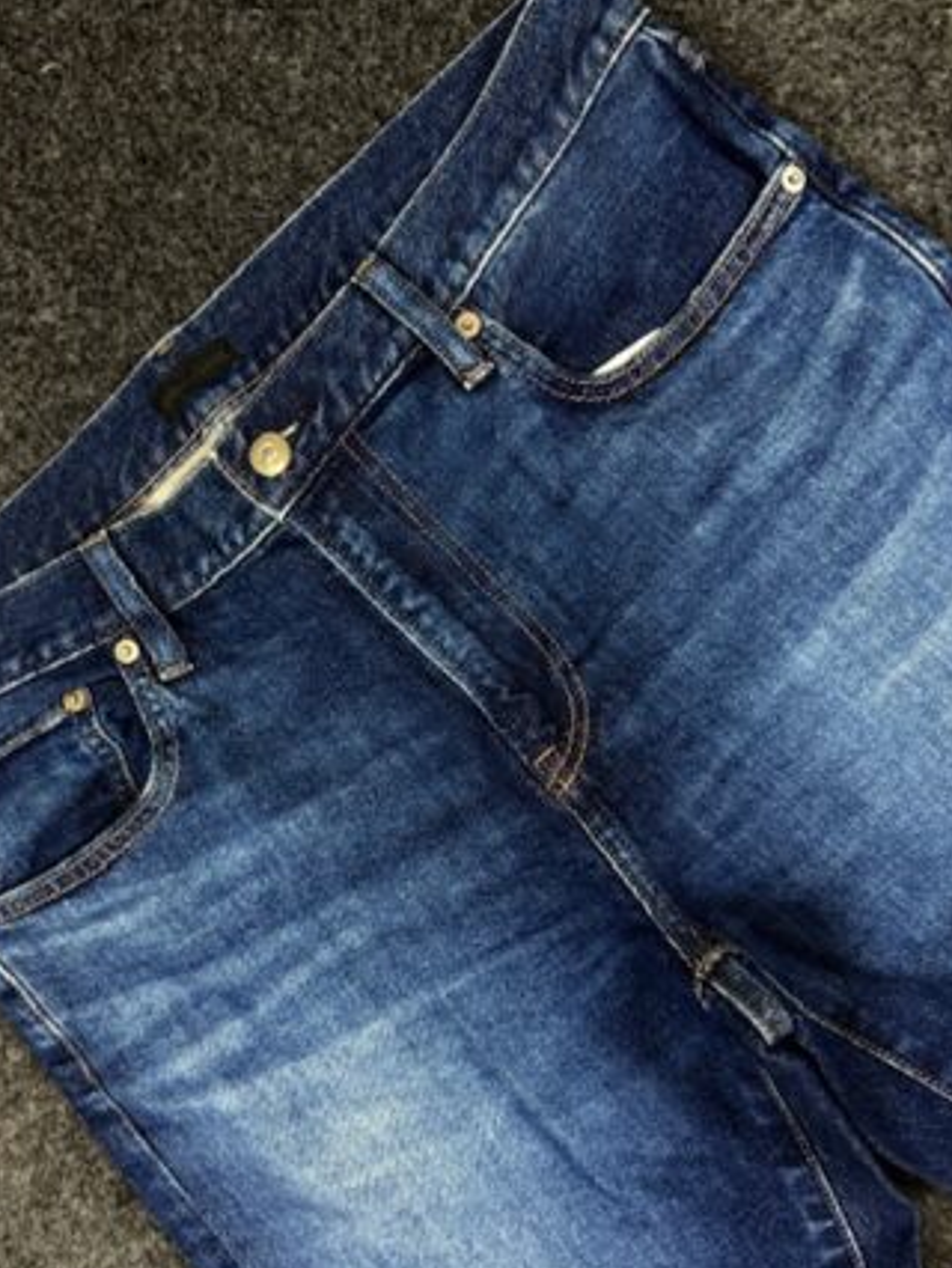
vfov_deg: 59.9
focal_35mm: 30
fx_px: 1099
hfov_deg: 46.7
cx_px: 419
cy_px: 671
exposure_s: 1/50
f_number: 1.78
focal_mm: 6.76
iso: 125
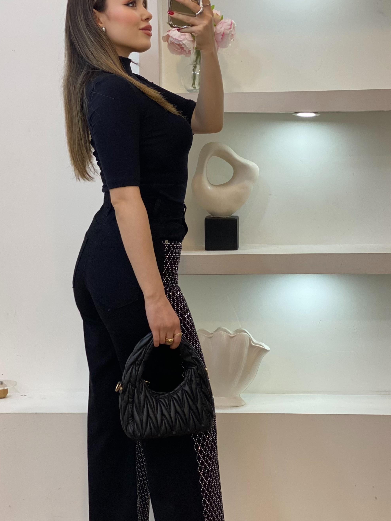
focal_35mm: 77
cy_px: 276
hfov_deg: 19.1
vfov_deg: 25.3
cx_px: 152
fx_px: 1160
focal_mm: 6
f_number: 2
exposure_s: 1/100
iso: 80
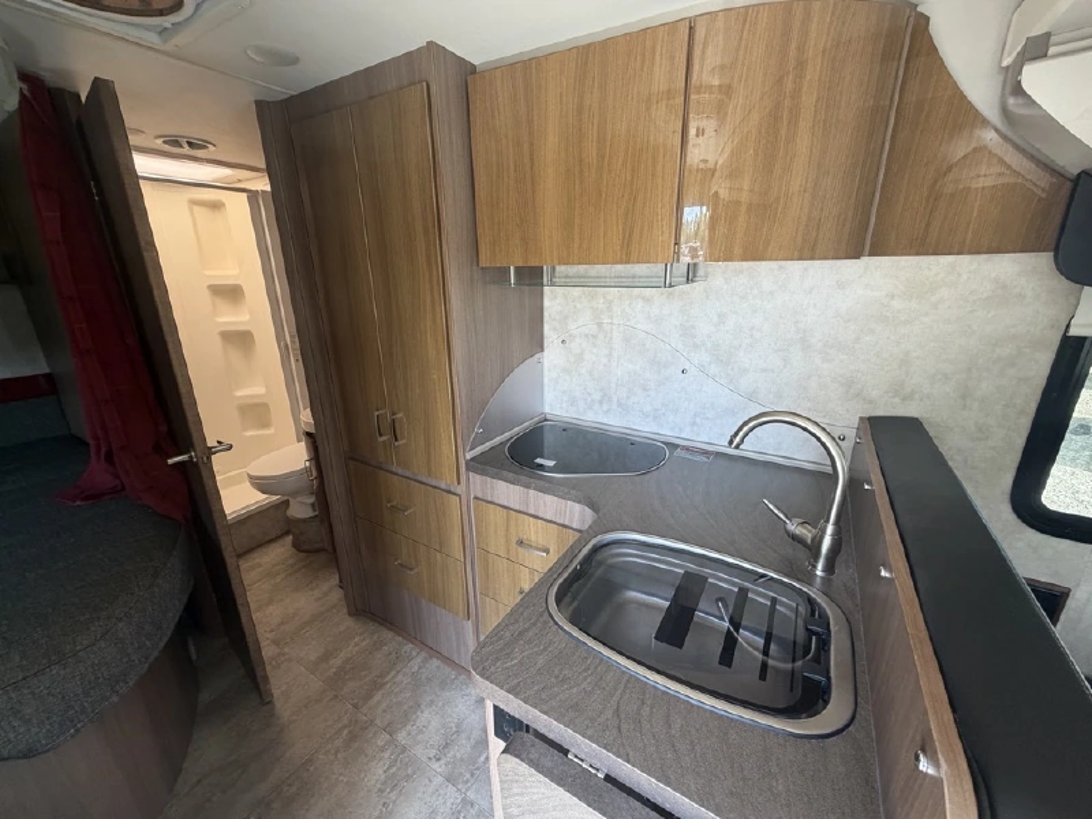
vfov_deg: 85.7
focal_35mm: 14
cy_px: 410
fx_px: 442
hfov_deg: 102.1
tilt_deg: -16.2
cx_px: 546
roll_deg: +3.0
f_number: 2.2
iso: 200
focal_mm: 2.22
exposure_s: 1/121
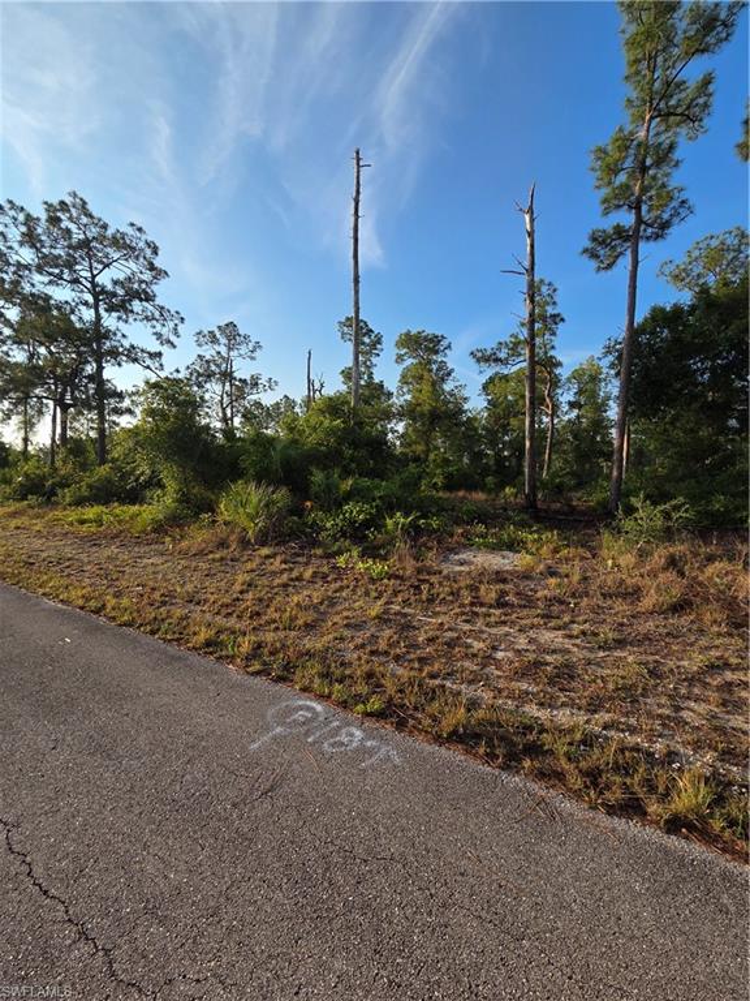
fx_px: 376
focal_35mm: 13
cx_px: 375
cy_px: 500
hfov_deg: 89.9
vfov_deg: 106.2
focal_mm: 2.2
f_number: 2.2
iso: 50
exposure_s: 1/1225
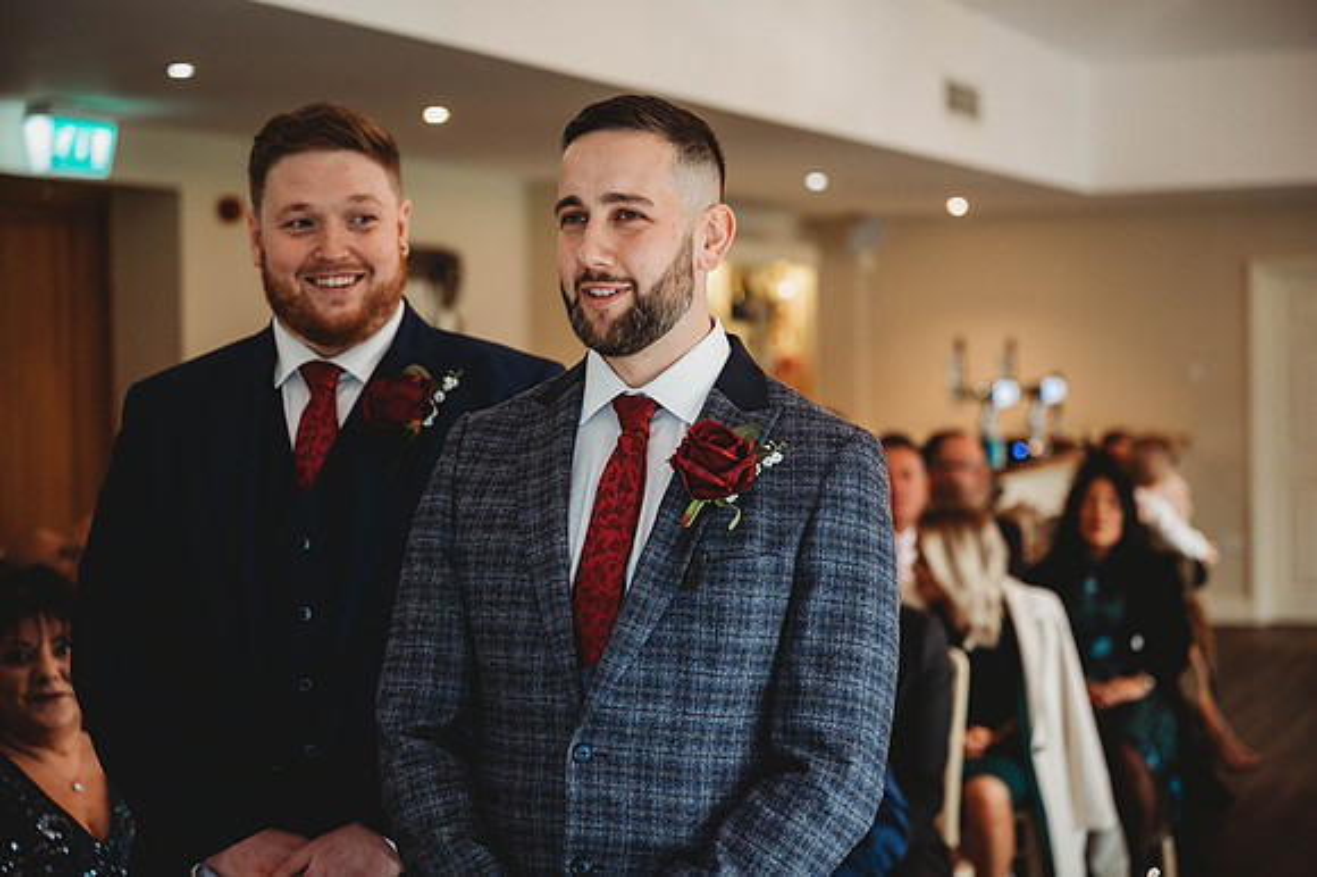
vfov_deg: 19.4
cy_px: 438
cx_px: 658
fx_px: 2559
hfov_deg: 28.9
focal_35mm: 70
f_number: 3.2
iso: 2200
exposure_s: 1/160
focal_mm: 70
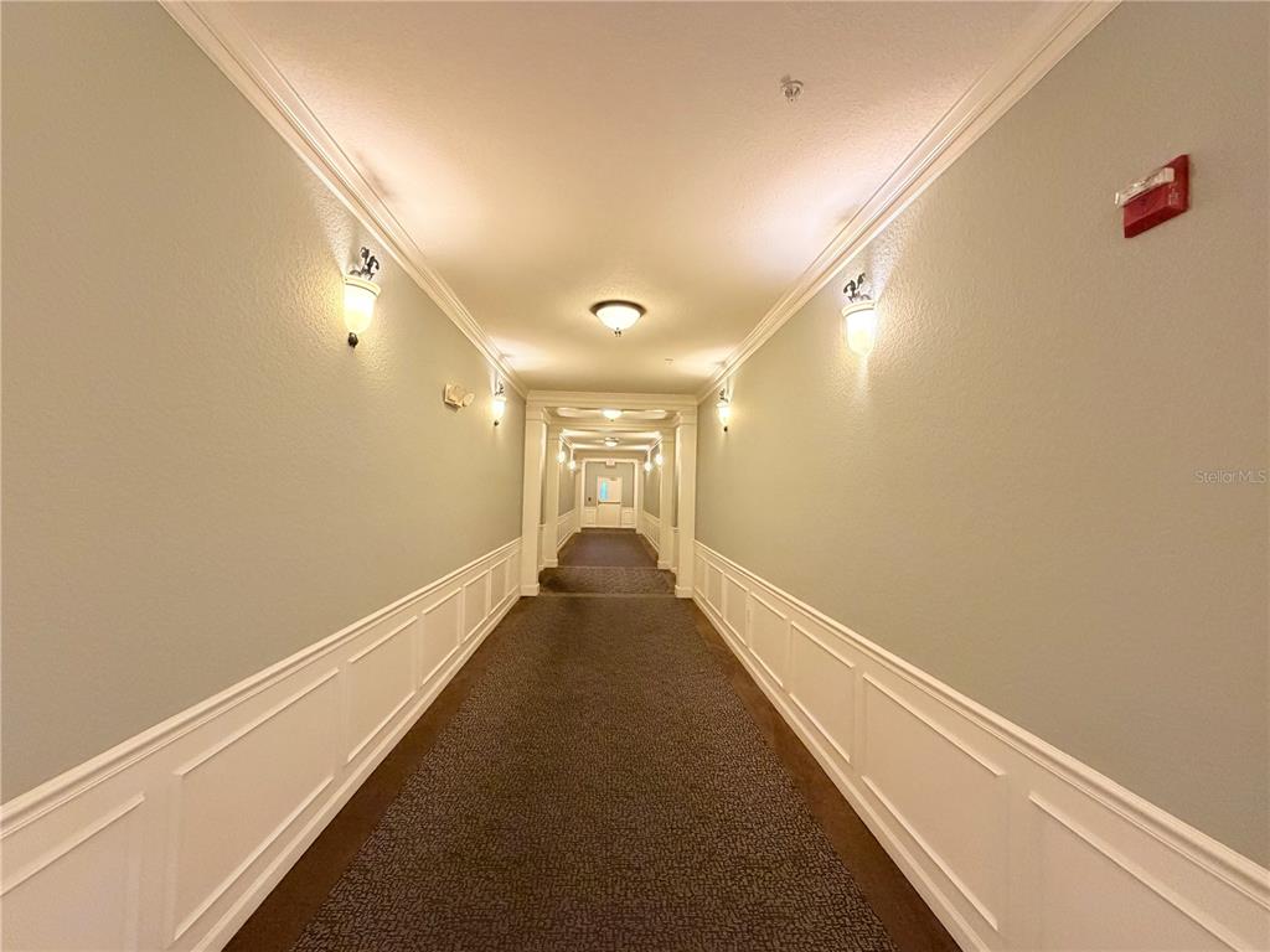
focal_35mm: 14
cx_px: 635
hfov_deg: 102.1
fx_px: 514
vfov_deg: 85.7
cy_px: 476
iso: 500
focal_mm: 2.22
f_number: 2.2
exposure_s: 1/60
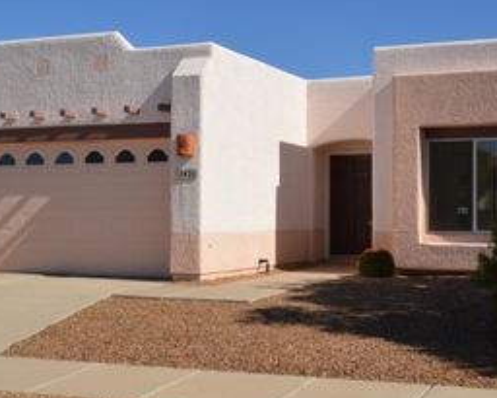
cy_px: 184
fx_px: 809
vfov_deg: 27.6
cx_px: 303
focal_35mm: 55
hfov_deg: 34.0
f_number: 13
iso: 100
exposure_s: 1/200
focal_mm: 20
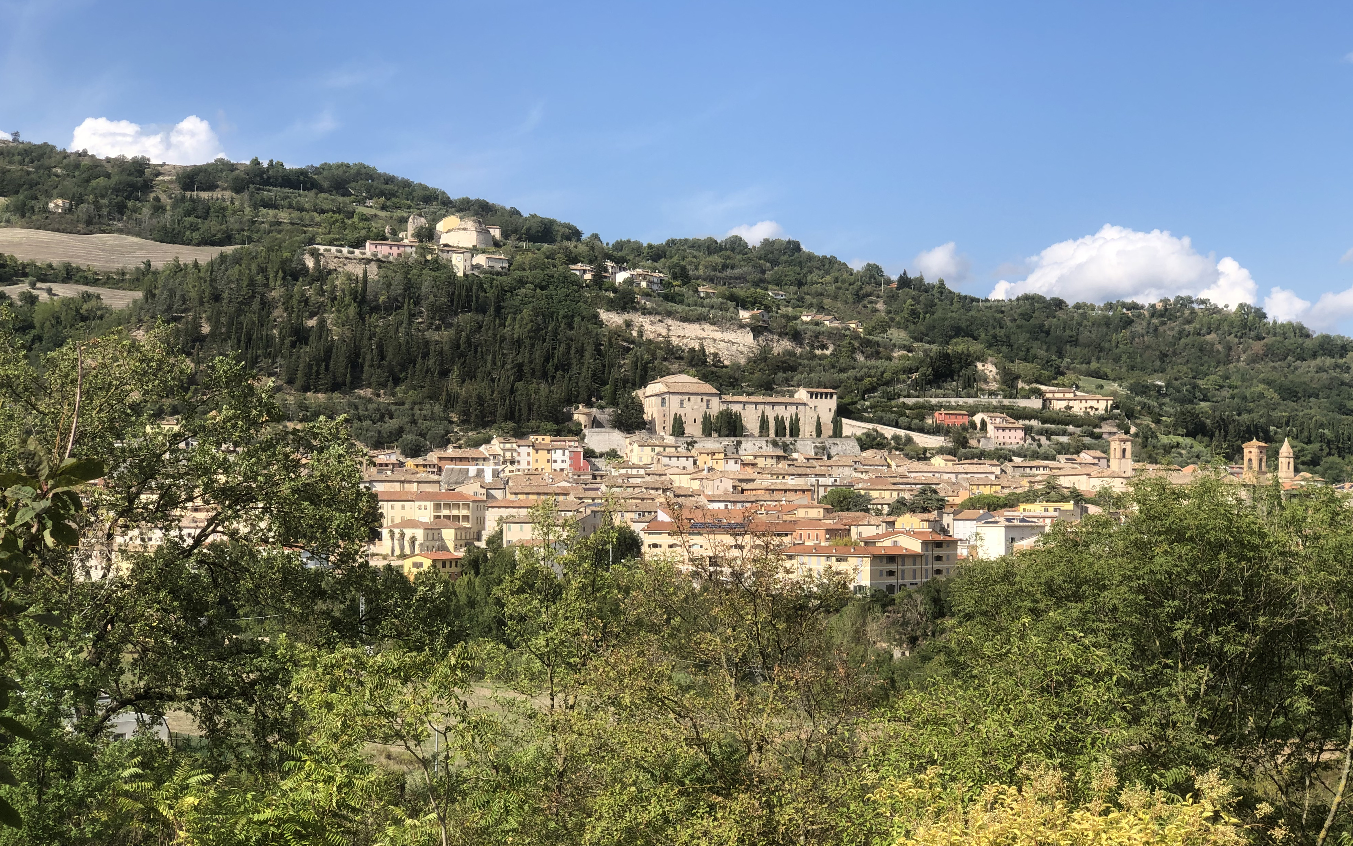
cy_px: 490
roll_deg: +0.8
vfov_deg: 23.1
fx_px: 2065
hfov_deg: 36.3
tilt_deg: +0.6
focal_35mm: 56
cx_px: 674
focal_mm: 6
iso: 16
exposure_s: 1/952
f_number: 2.4
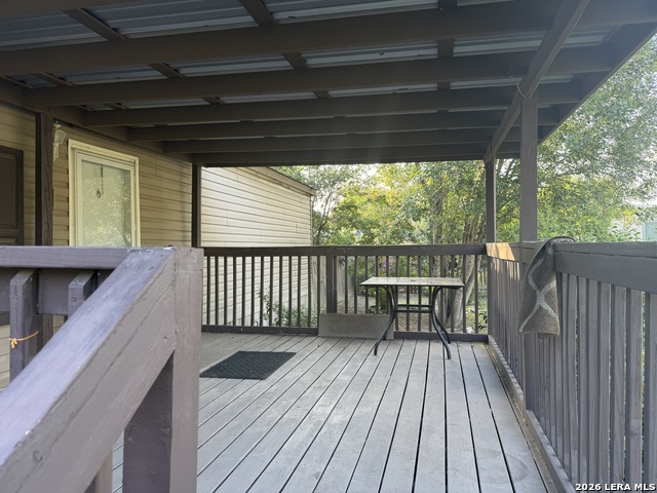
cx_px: 328
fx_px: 456
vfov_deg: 56.8
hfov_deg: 71.6
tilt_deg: +1.5
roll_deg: +0.5
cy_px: 246
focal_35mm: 24
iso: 80
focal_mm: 6.76
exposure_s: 1/172
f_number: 1.78
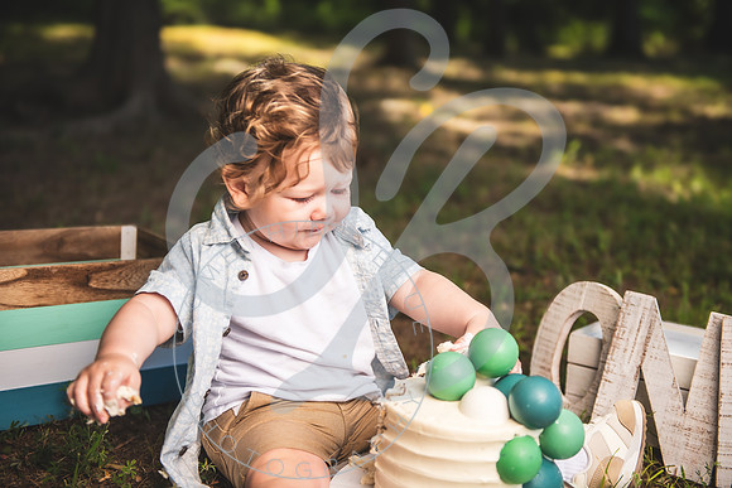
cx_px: 366
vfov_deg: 26.0
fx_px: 1058
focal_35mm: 52
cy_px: 244
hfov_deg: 38.2
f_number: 2.8
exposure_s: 1/800
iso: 100
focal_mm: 52
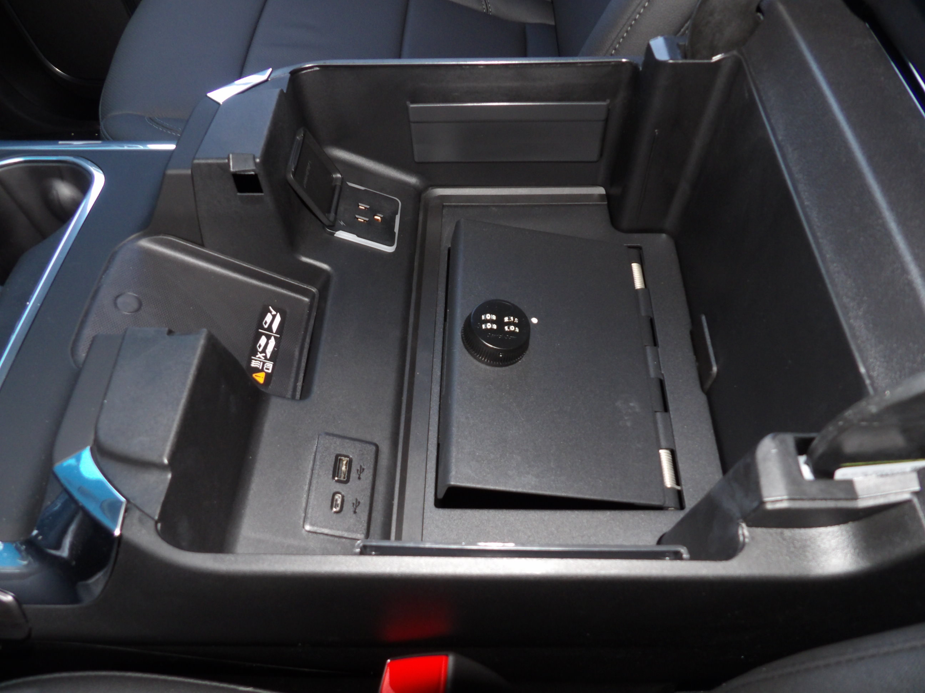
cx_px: 462
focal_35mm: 24
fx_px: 641
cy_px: 346
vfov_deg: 56.8
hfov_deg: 71.6
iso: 200
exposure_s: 1/33
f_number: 3.2
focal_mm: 4.3
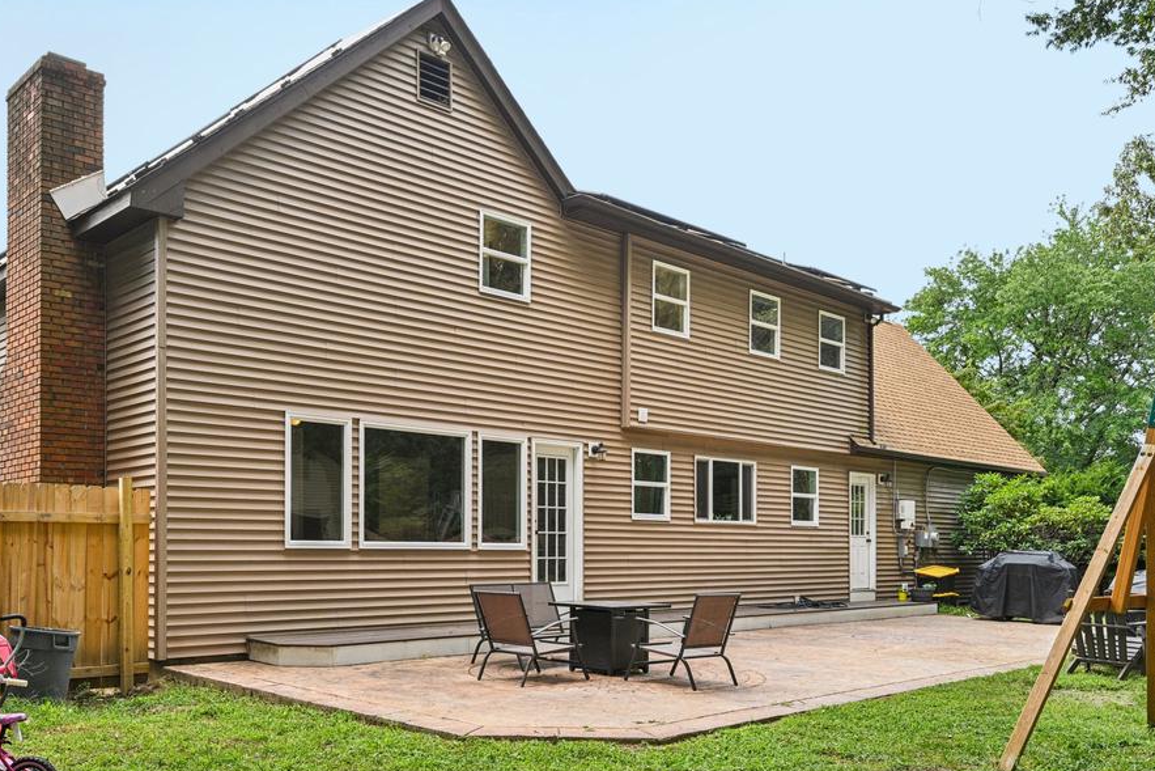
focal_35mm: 29
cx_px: 505
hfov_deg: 63.4
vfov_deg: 45.0
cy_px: 374
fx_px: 931
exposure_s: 1/320
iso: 800
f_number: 8
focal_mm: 25
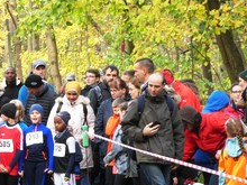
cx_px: -18
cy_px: 170
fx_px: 2447
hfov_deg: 5.8
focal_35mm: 343
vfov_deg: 4.3
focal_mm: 27.1
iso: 500
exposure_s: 1/80
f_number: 5.4
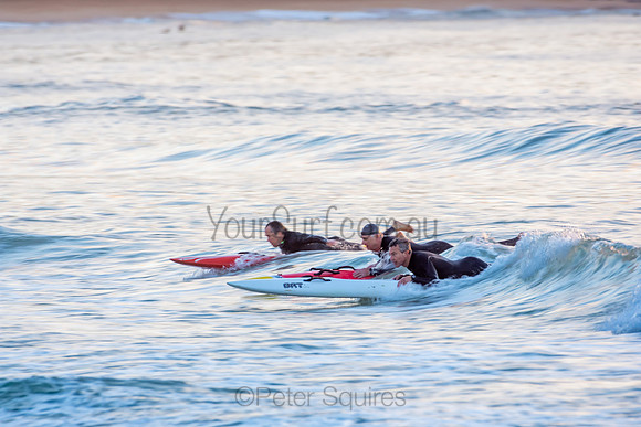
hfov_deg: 2.7
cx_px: 320
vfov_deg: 1.8
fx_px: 13357
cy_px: 214
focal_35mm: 750
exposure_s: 1/60
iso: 100
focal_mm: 500
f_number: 7.1
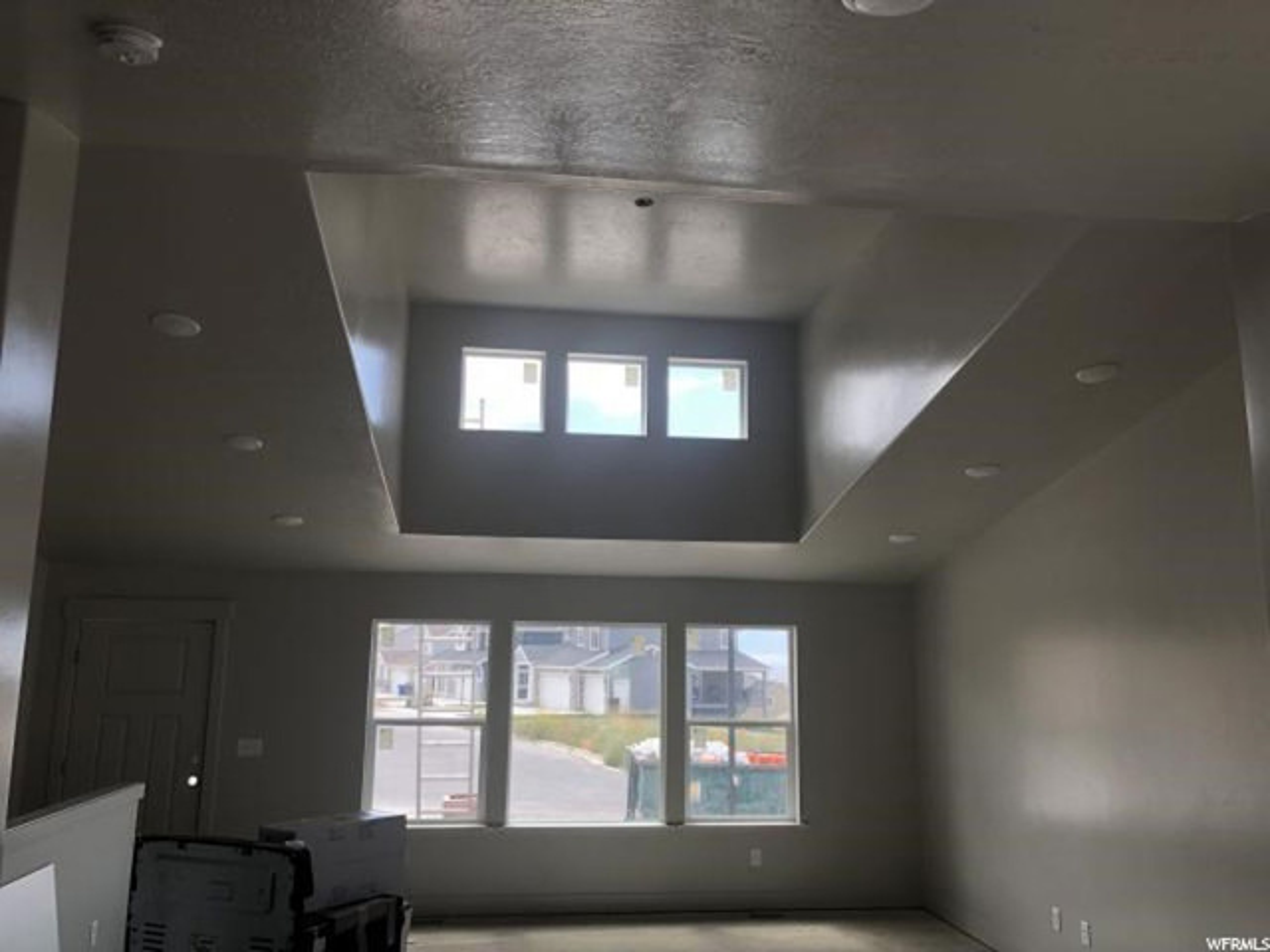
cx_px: 635
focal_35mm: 28
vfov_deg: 49.7
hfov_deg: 63.4
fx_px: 1027
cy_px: 476
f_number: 1.8
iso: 20
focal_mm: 4
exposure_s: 1/136
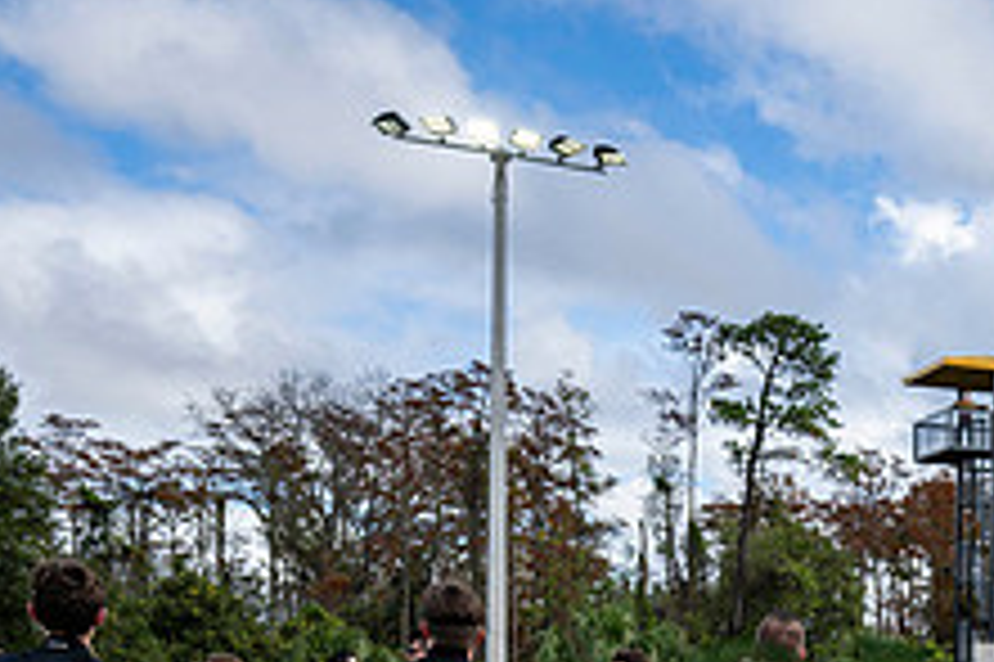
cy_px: 853
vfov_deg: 19.8
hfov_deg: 29.7
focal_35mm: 63
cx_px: 998
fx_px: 1738
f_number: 2.8
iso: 125
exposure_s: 1/1250
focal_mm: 24
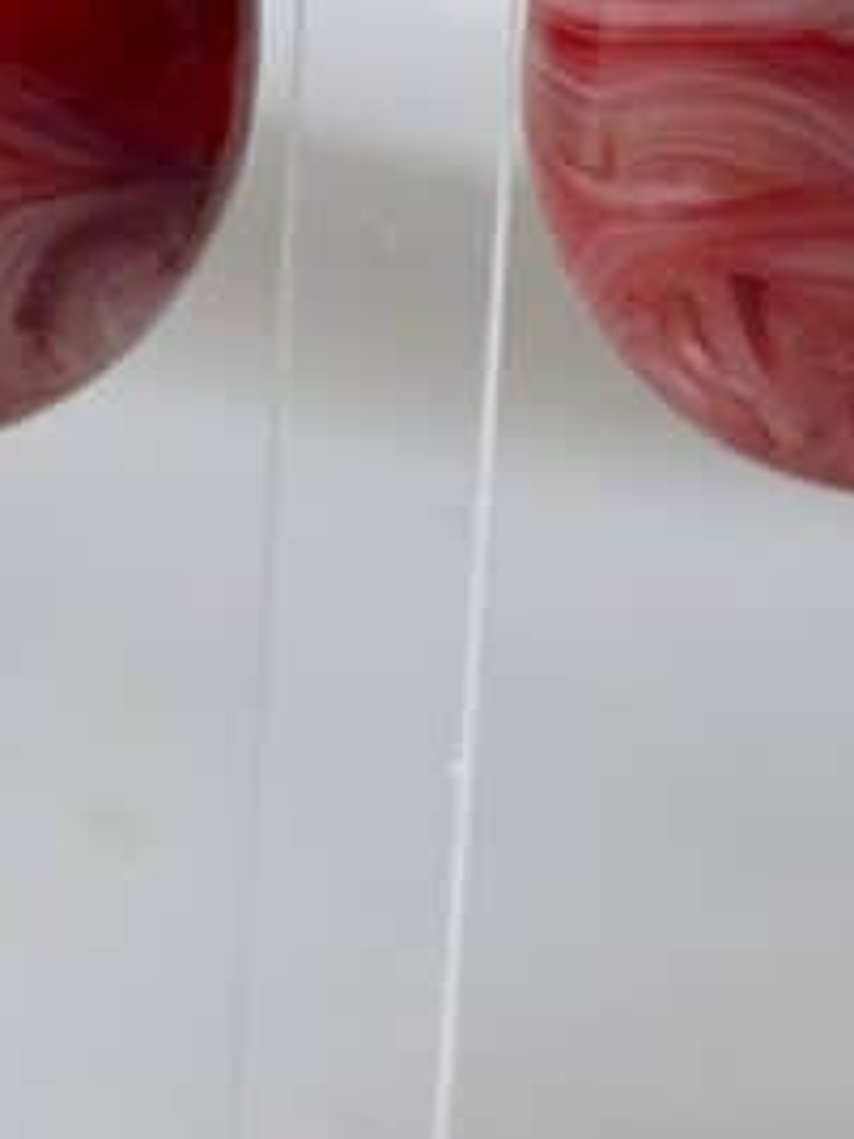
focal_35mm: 199
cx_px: 463
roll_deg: -2.6
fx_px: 6546
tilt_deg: -19.7
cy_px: -208
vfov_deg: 9.8
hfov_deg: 7.5
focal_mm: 5.96
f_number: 1.6
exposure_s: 1/347
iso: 32
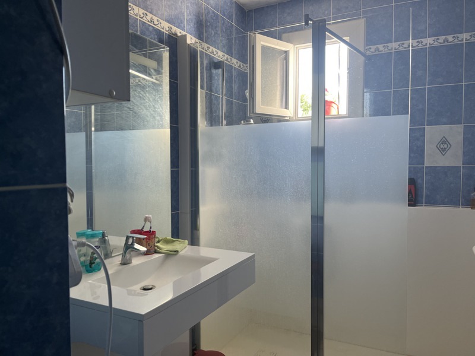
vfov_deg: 53.1
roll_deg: +0.4
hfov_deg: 67.3
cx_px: 238
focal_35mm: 26
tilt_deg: -2.9
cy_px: 178
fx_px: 357
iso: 100
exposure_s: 1/100
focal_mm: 5.1
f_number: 1.6
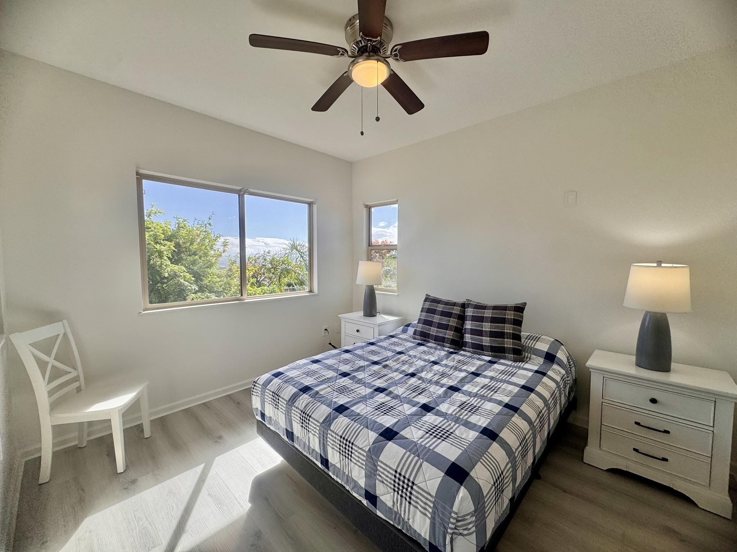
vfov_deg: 85.7
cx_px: 368
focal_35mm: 14
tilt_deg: -2.8
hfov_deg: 102.1
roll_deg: +0.6
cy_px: 276
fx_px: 298
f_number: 2.2
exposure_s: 1/675
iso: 40
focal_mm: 2.22
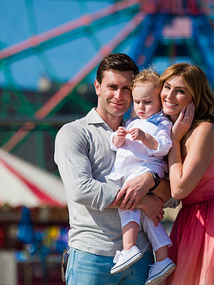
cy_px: 139
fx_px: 1600
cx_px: 146
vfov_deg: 10.2
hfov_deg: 7.6
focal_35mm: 194
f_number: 3.2
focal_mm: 125
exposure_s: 1/6400
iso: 200
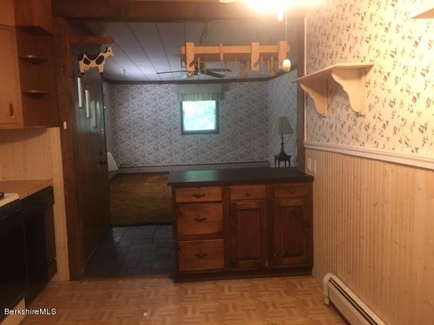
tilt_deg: -5.1
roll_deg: +2.4
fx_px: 364
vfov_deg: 48.2
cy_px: 162
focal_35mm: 29
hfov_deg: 61.7
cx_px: 217
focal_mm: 4.15
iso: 80
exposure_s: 1/8
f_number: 2.2
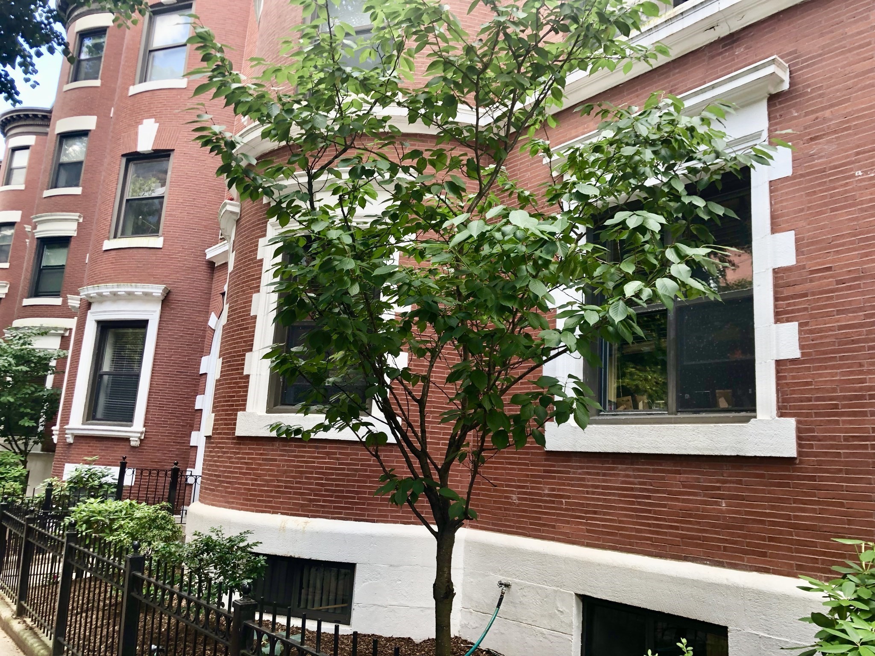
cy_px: 328
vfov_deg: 49.7
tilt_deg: +11.6
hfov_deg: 63.4
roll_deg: -3.4
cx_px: 438
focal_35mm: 28
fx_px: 708
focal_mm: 4
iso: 50
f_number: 1.8
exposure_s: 1/120
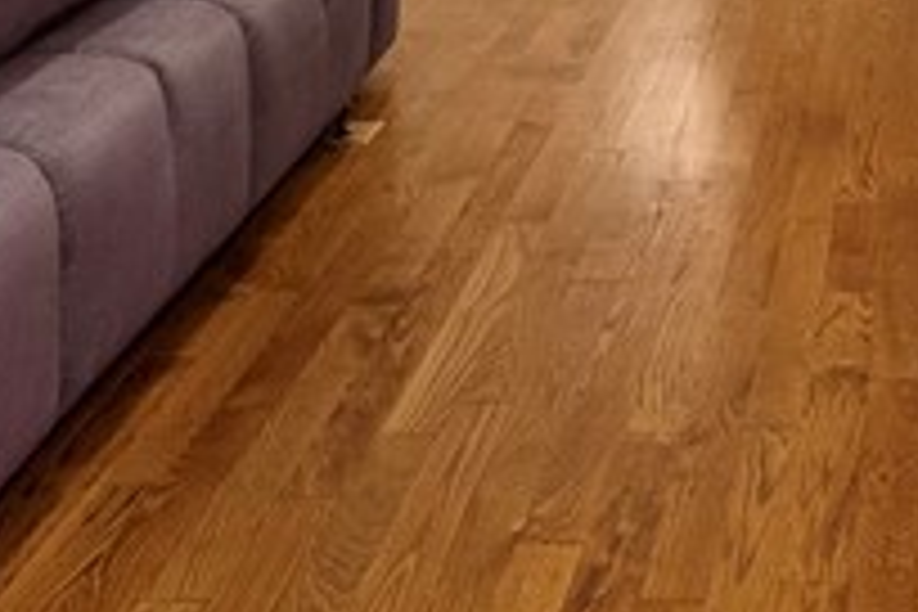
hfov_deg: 22.9
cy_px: -549
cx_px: 938
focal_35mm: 85
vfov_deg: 14.0
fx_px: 2167
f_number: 8
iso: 800
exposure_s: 1
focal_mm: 16
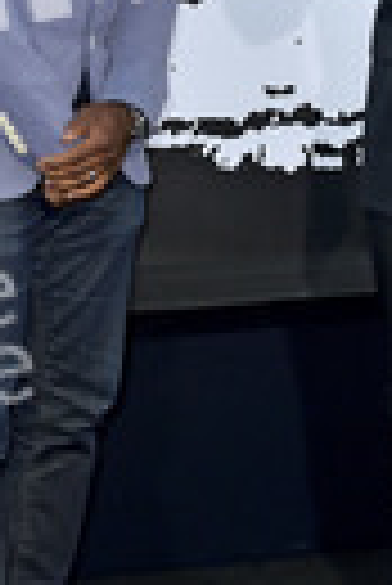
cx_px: 295
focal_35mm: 117
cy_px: 153
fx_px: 1906
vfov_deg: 17.4
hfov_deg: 11.7
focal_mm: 38
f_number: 6.3
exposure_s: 1/250
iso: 250
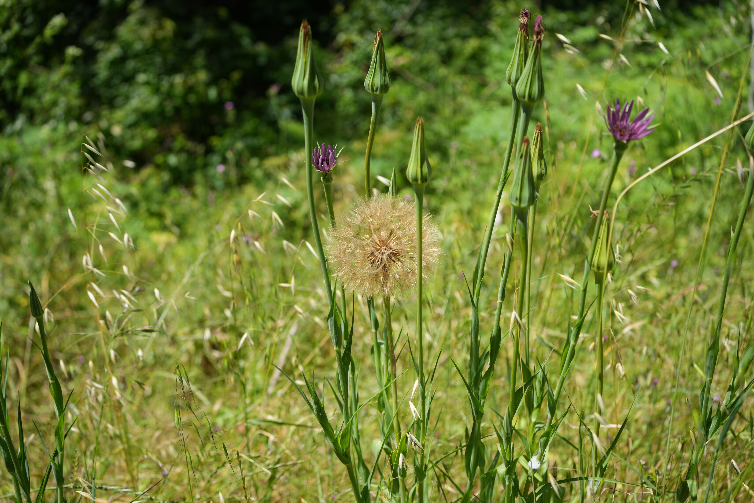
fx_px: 1047
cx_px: 377
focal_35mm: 50
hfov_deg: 39.6
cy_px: 252
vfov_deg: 27.0
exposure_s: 1/640
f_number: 4.5
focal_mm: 50
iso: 125
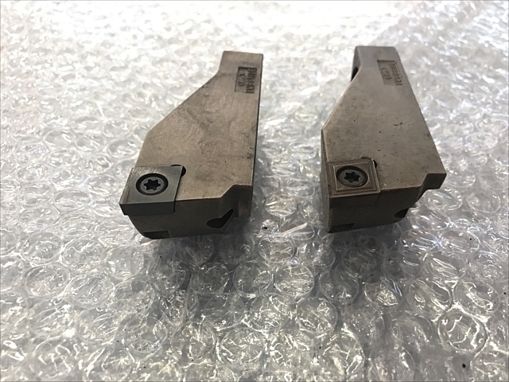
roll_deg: -1.9
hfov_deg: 63.4
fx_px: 412
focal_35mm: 28
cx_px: 254
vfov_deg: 49.7
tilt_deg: -44.3
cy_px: 191
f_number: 1.8
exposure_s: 1/30
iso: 32
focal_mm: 3.99
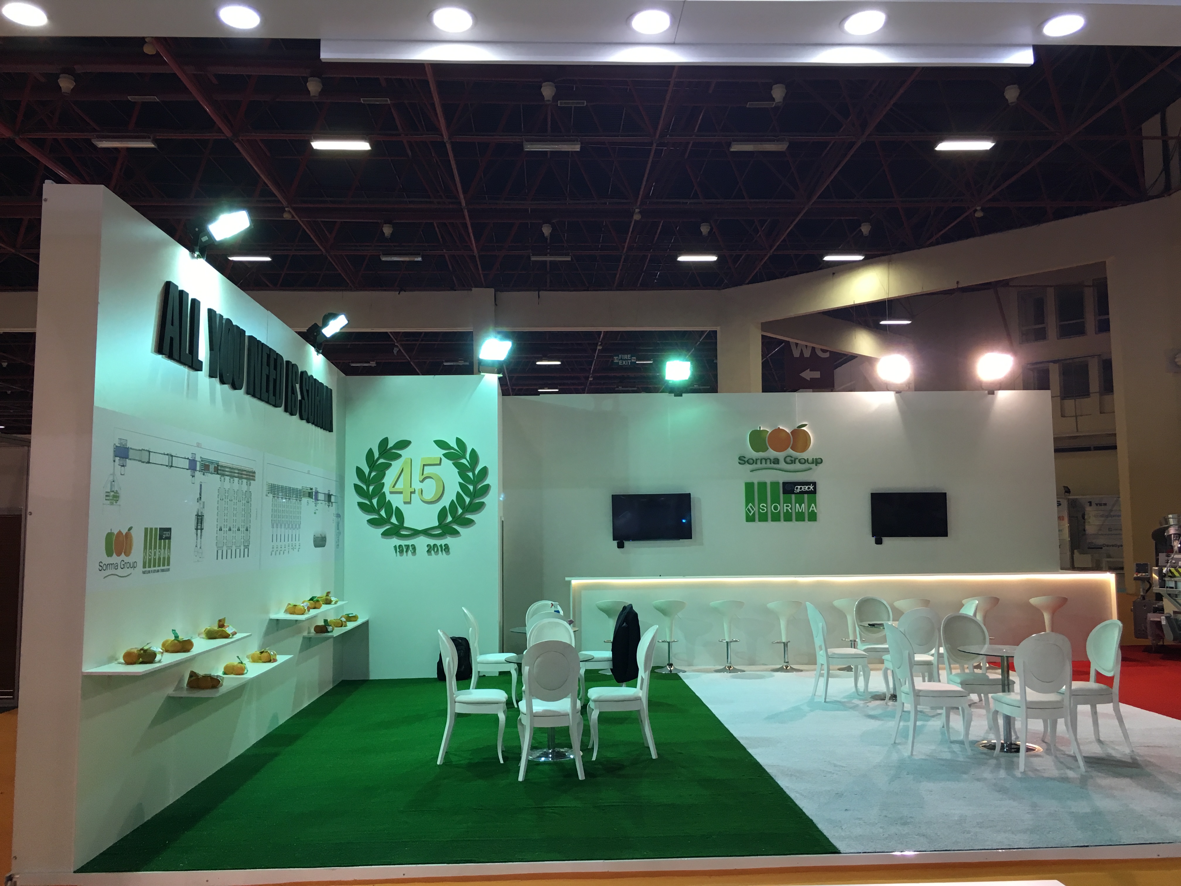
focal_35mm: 29
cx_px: 590
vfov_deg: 48.2
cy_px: 443
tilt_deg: +5.0
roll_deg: +1.1
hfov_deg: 61.7
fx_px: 989
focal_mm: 4.15
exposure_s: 1/33
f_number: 2.2
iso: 50
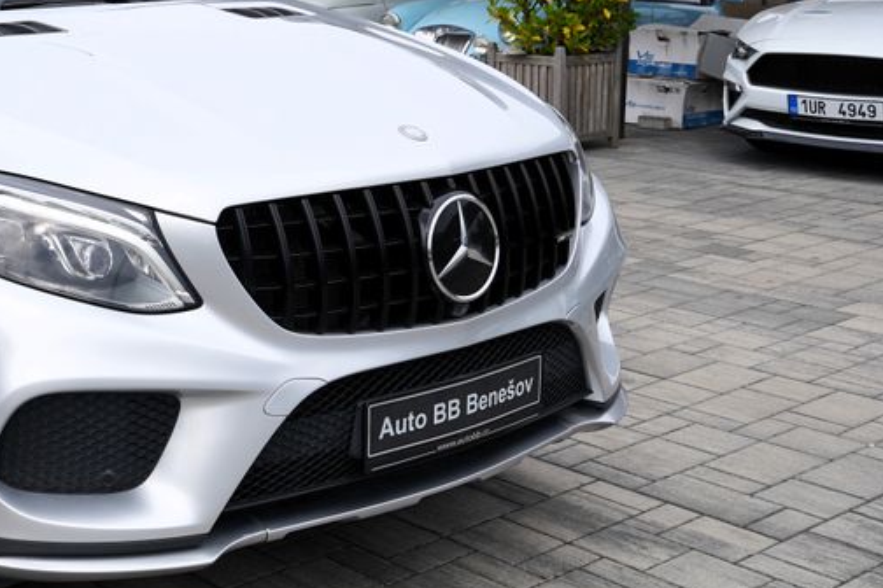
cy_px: 174
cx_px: 75
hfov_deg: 31.2
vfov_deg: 22.1
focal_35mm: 61
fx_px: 1496
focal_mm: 30
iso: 100
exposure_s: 1/200
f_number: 7.1
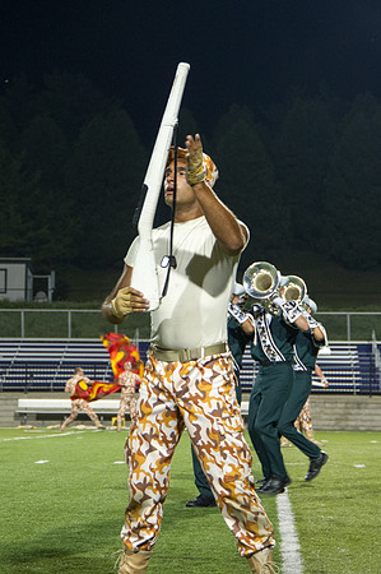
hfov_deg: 12.3
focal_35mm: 111
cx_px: 195
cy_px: 257
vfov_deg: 18.4
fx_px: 1771
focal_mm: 66
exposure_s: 1/160
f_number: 5.3
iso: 2800
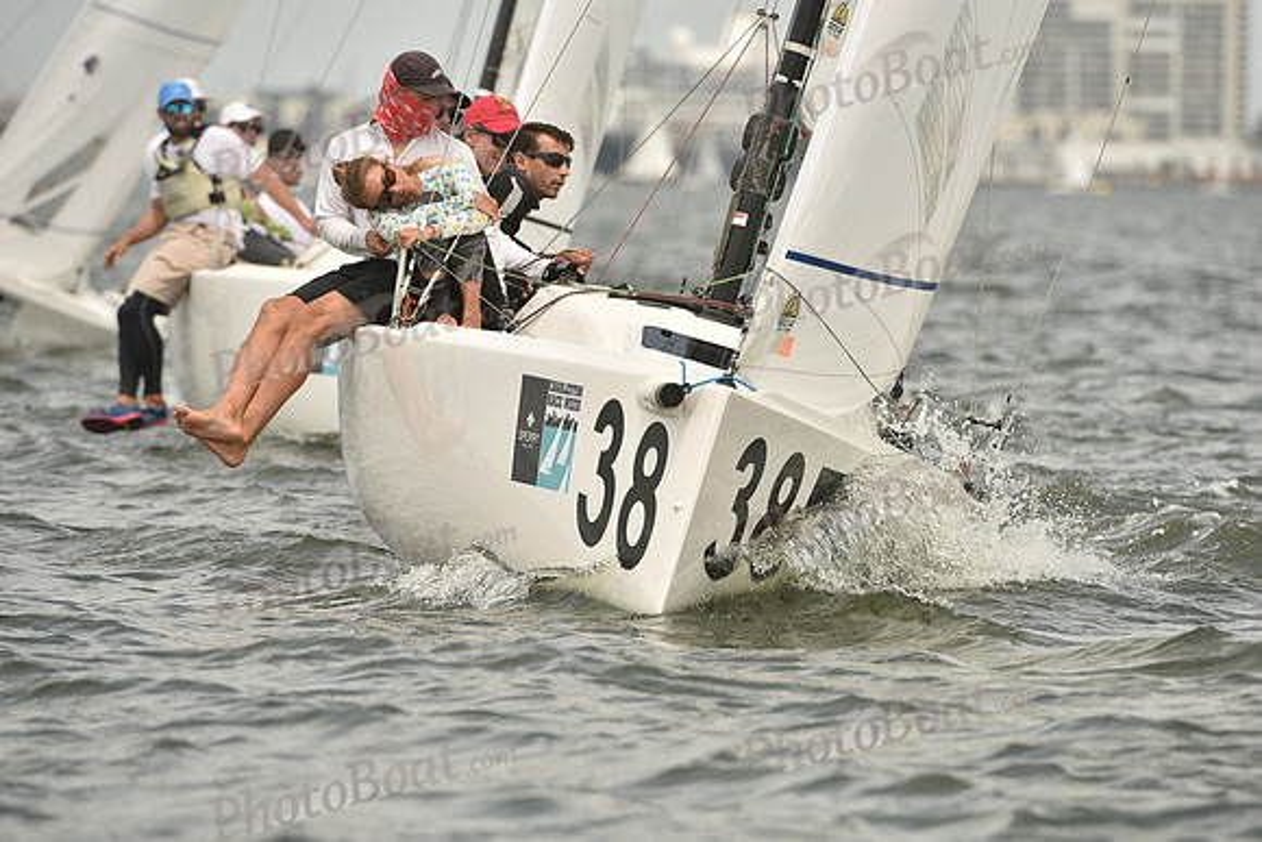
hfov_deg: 5.2
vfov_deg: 3.4
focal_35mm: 400
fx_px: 14025
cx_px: 631
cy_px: 421
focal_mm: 400
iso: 320
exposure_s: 1/1250
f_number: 7.1
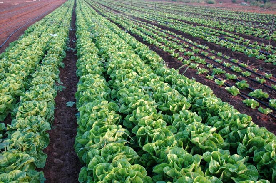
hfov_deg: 60.4
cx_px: 140
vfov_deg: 42.2
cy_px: 93
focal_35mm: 31
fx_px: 237
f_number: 5.6
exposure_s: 1/160
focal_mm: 20
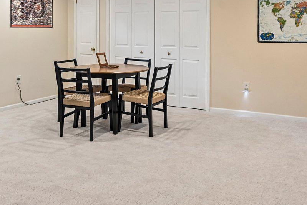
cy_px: 30
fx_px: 350
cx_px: 159
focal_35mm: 41
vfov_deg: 31.5
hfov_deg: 47.4
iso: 800
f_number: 8
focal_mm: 16
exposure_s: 1/13
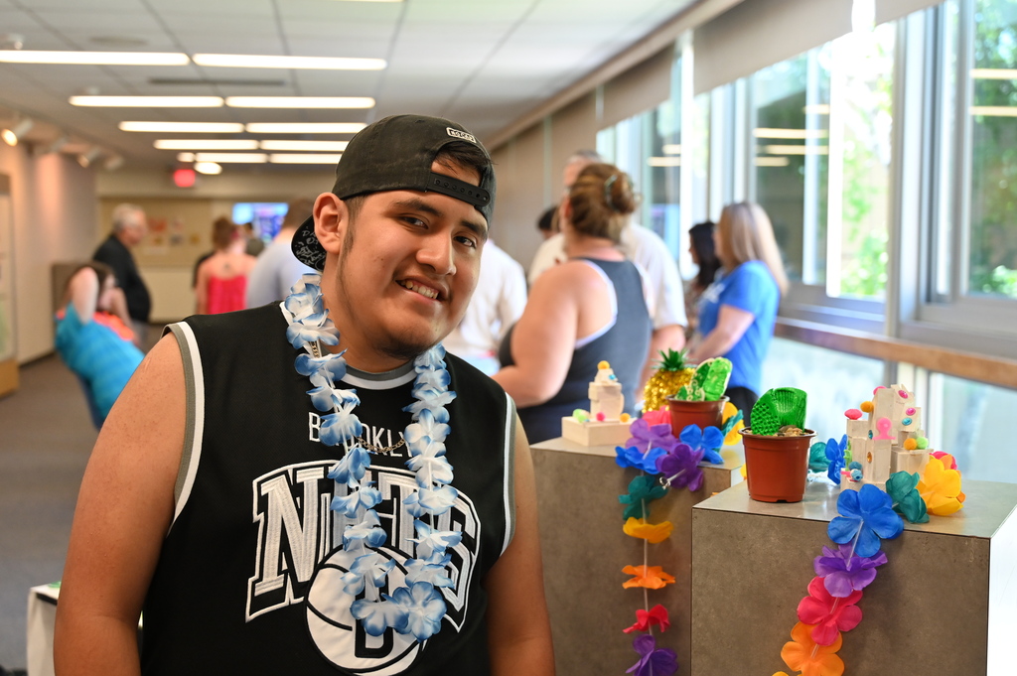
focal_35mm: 43
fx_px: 1214
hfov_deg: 45.5
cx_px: 508
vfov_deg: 31.1
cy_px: 338
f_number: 4
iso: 1400
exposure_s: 1/125
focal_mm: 43
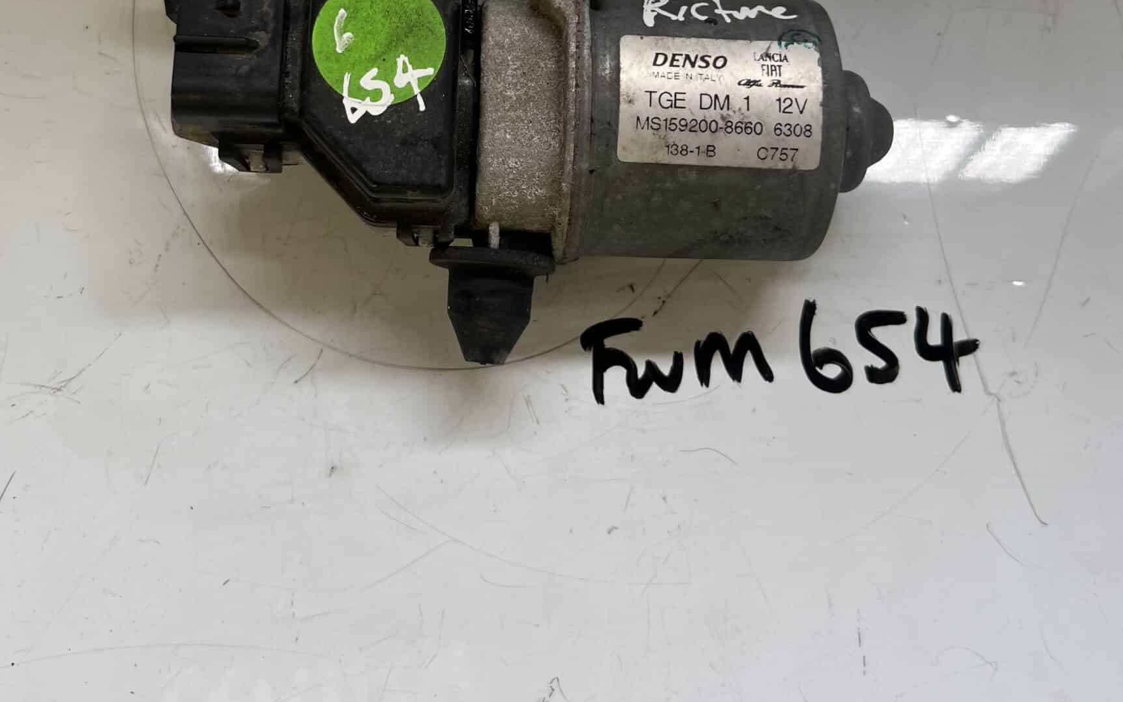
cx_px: 532
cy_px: 134
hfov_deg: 48.2
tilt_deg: -69.0
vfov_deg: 30.4
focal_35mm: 41
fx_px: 1255
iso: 40
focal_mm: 5.1
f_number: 1.6
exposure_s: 1/121
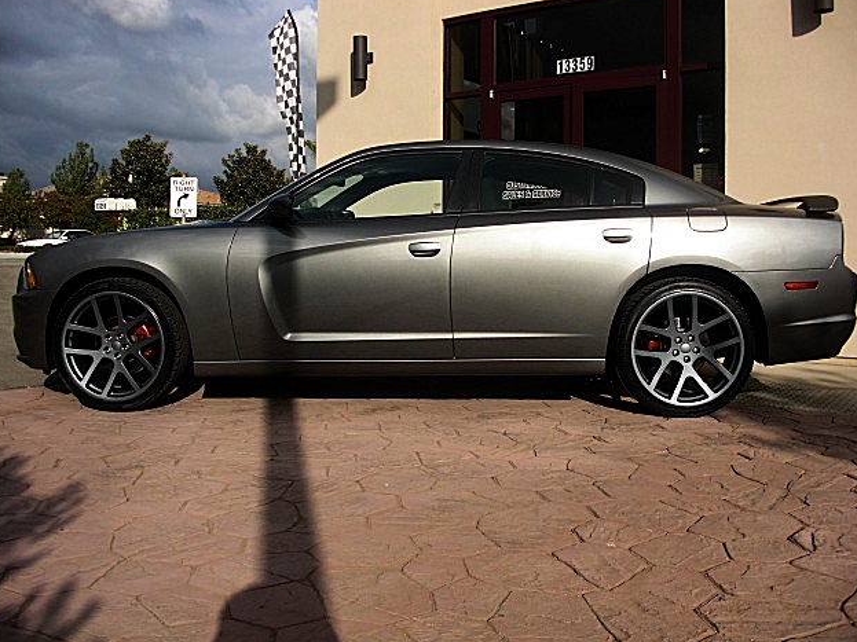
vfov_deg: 38.7
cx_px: 431
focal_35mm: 37
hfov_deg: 50.1
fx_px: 916
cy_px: 315
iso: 50
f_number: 7.9
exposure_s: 1/200
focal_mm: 6.3
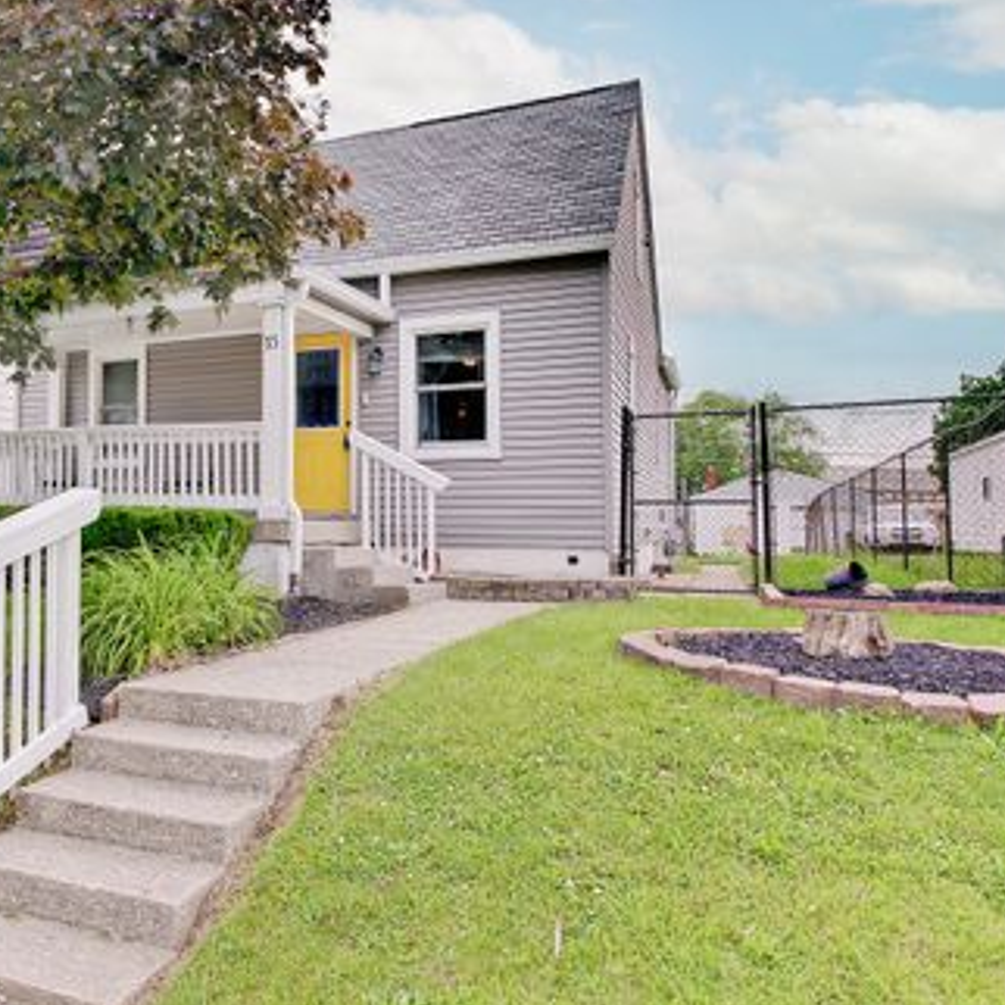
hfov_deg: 52.9
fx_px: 953
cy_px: 496
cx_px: 237
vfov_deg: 55.6
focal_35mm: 29
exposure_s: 1/125
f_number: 9
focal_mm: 15
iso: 100
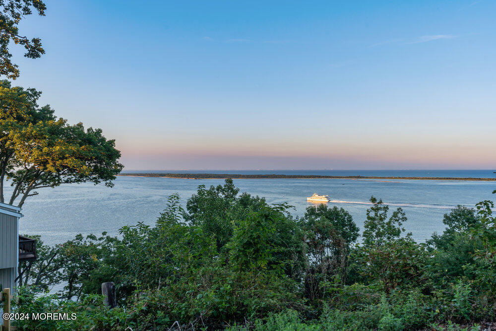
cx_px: 248
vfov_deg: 37.9
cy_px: 166
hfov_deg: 54.4
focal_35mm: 35
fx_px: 482
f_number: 8
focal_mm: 35
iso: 200
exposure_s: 1/125
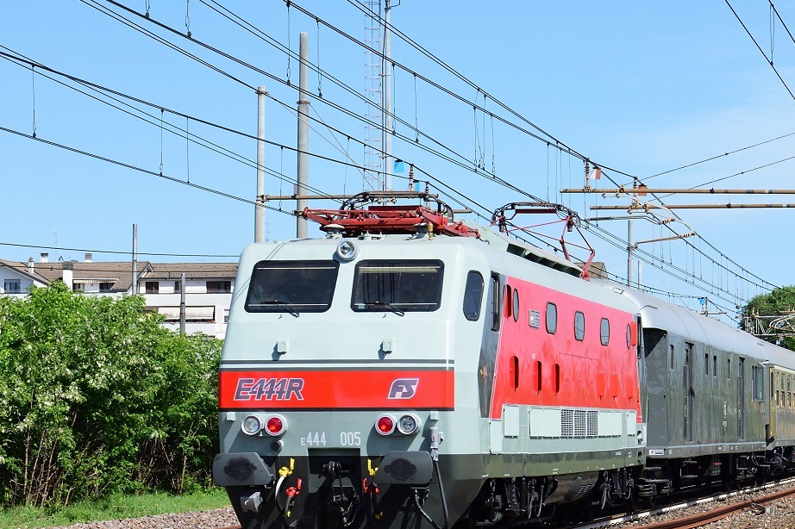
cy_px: 246
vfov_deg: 11.0
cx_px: 690
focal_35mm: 125
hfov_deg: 16.2
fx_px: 2759
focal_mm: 40
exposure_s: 1/800
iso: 200
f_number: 7.1
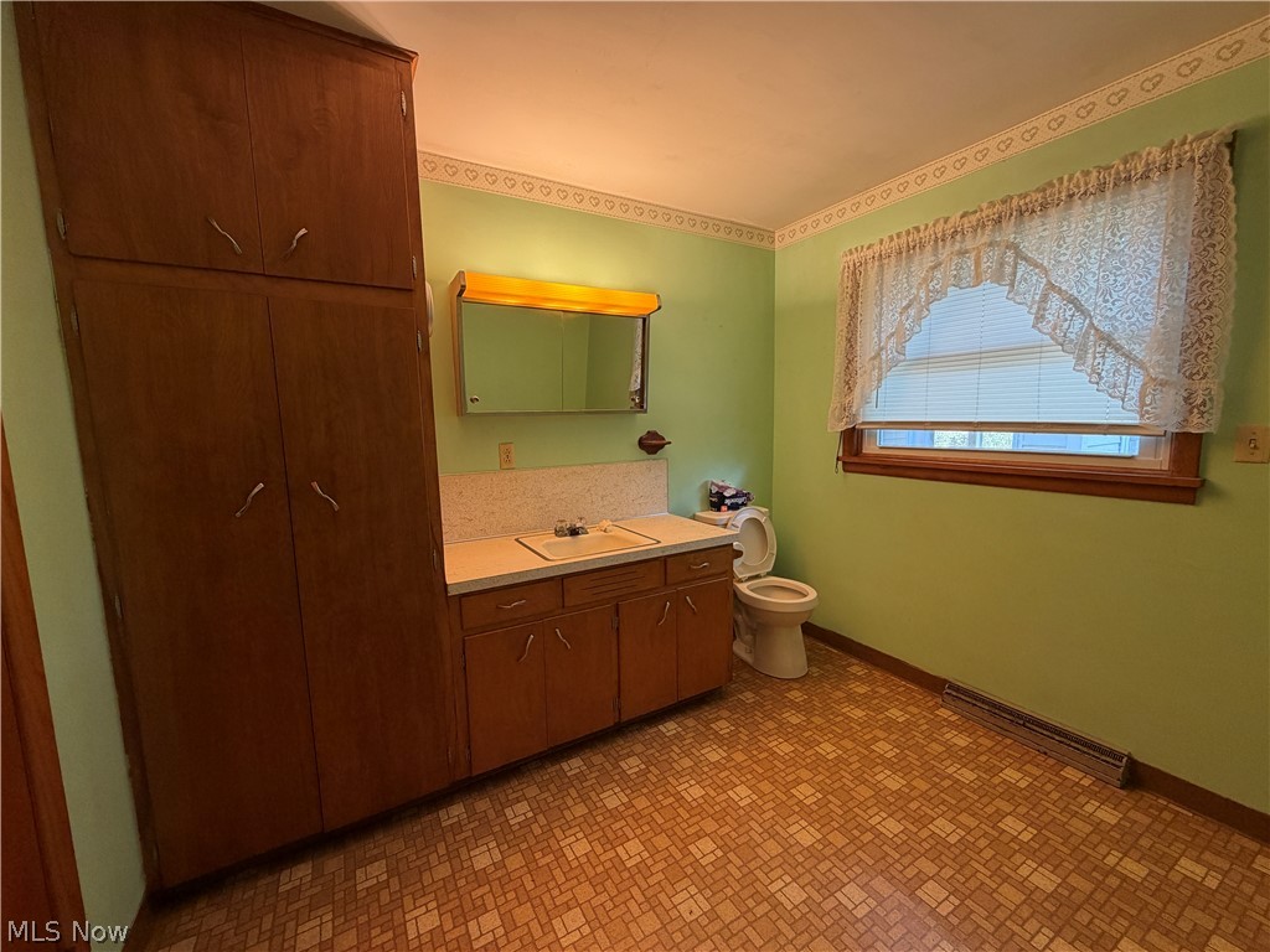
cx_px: 635
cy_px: 476
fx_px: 514
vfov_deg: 85.7
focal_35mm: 14
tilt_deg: -6.8
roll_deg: +1.1
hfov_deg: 102.1
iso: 200
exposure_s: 1/60
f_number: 2.2
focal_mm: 2.22
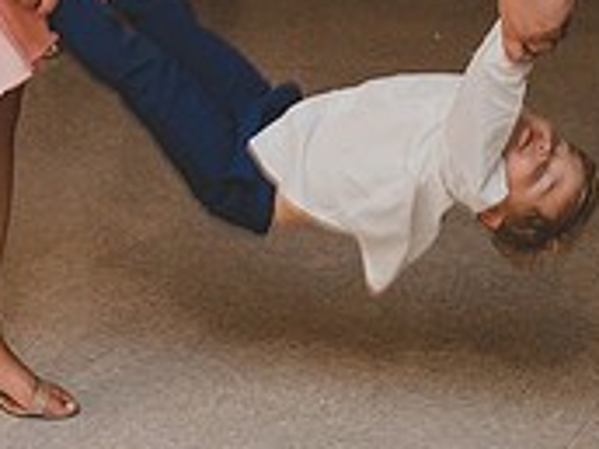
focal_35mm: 112
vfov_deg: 13.1
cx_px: 325
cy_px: 28
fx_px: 1938
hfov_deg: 17.6
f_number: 4
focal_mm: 24
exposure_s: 1/60
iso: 1800
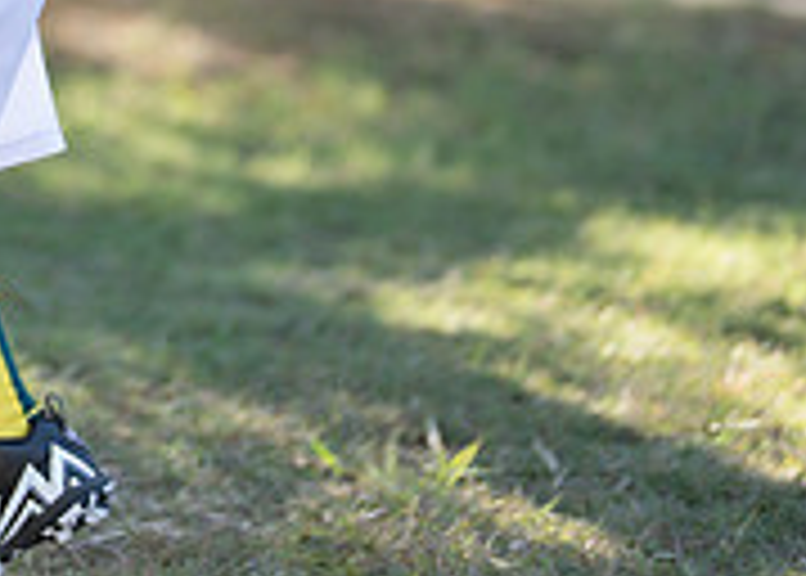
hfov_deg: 11.6
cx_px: -185
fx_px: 3893
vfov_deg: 8.2
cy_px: -346
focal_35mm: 170
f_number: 1.2
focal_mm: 50
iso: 100
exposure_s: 1/1250
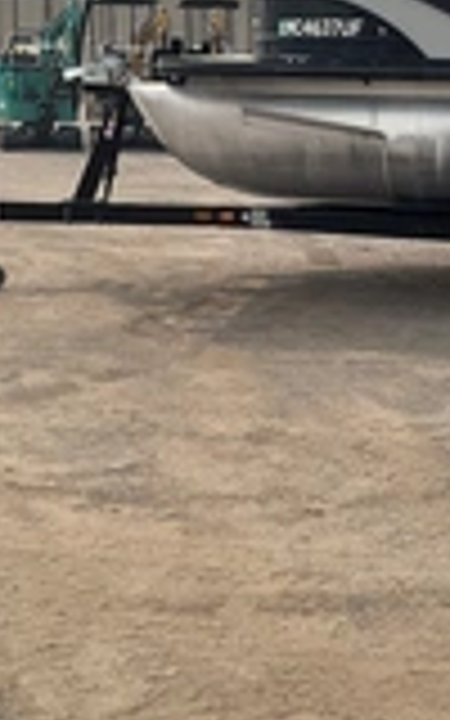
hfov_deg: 15.4
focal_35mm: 77
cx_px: 706
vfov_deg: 26.5
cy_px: 198
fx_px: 1511
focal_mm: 3
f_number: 1.8
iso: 25
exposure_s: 1/3125
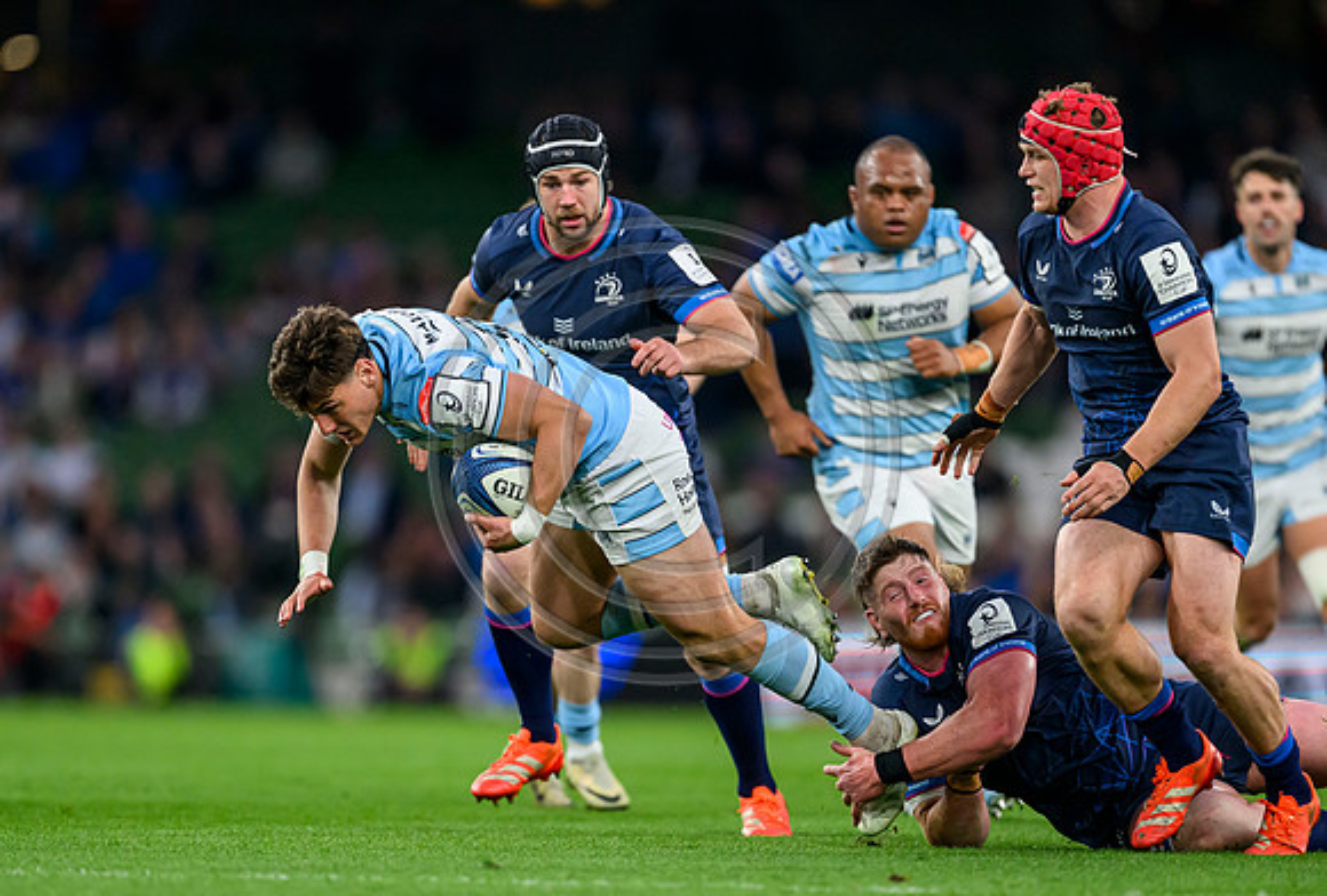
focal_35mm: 537
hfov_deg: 3.8
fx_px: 19879
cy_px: 564
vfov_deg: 2.6
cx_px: 660
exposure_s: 1/3200
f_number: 2.8
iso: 3200
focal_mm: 400
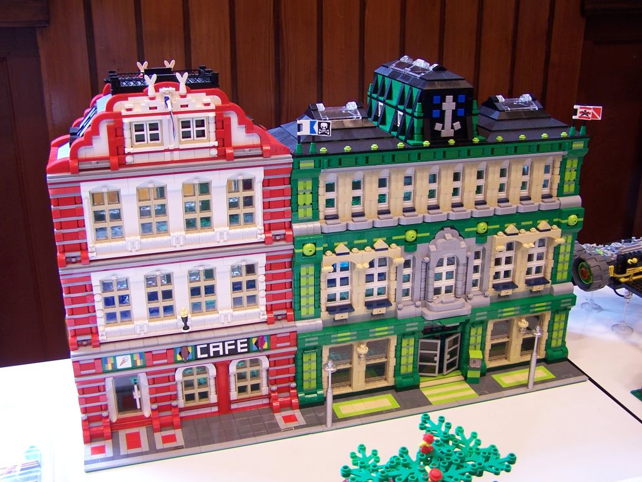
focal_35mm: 38
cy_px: 241
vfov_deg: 37.7
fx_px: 705
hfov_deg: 49.0
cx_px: 321
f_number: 2.8
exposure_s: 1/6
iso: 80
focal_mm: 6.3
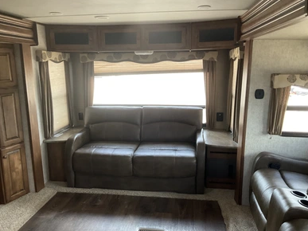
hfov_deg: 60.0
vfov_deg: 46.8
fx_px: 267
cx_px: 153
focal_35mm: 30
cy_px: 117
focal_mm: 3
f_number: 1.8
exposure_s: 1/60
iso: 125
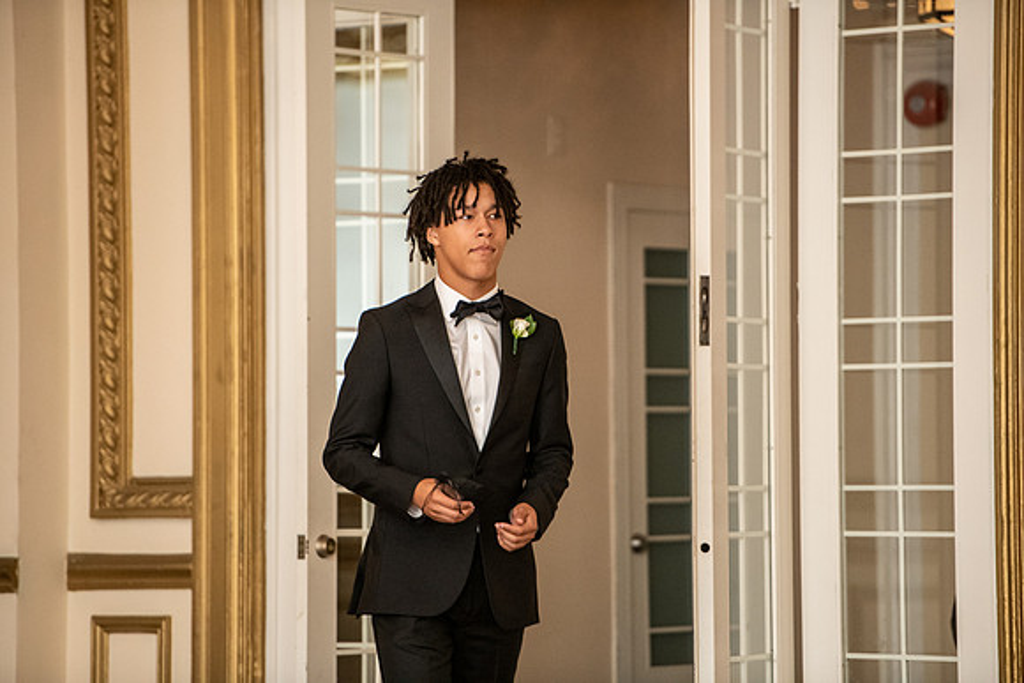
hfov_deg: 10.3
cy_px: 342
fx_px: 5690
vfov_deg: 6.9
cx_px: 512
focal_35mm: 200
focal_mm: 200
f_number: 2.8
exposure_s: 1/500
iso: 3200
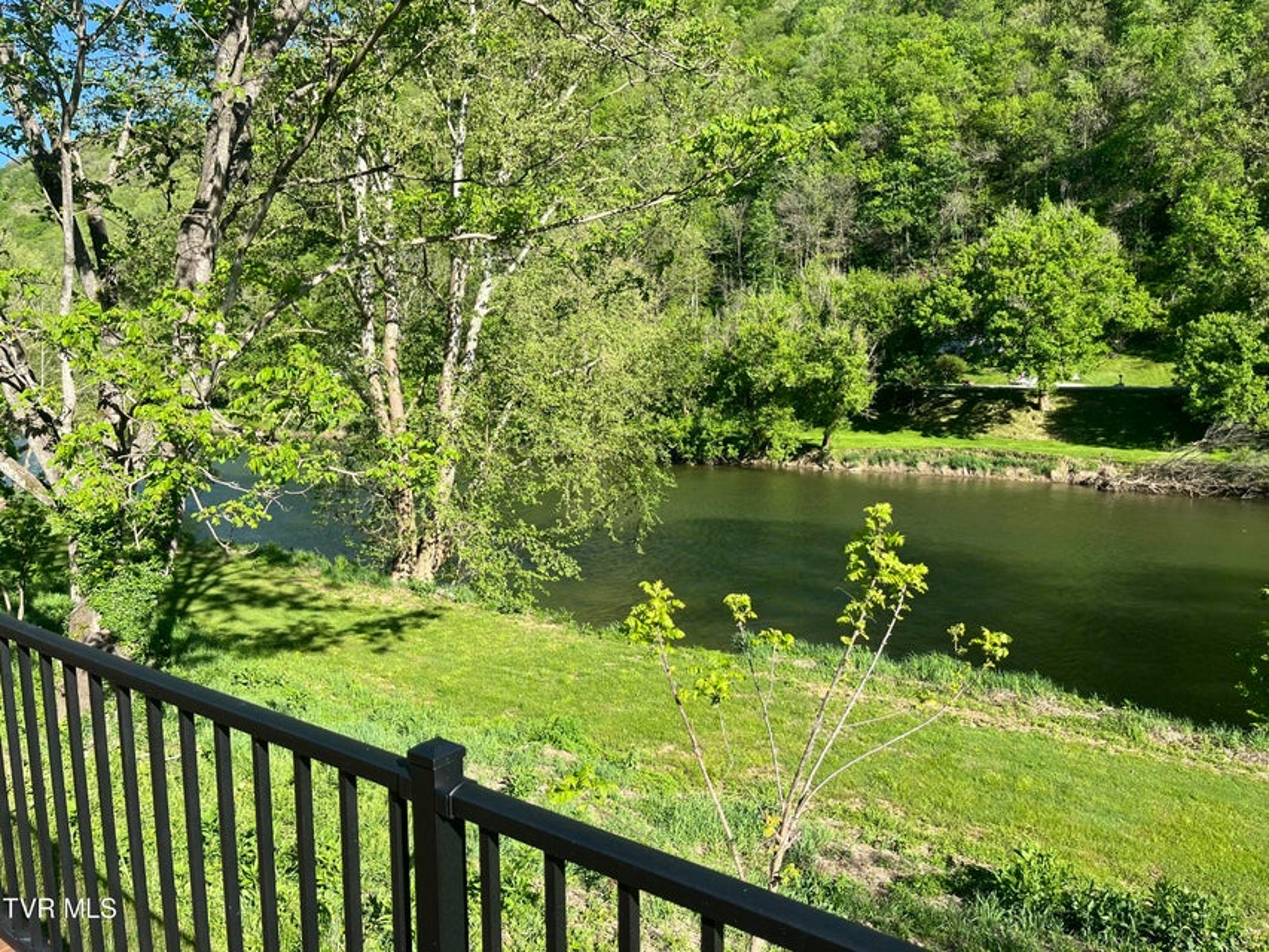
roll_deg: +1.3
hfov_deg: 67.3
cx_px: 634
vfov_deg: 53.1
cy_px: 476
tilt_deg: -7.2
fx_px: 953
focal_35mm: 26
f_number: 1.6
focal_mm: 5.1
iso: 50
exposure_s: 1/1389
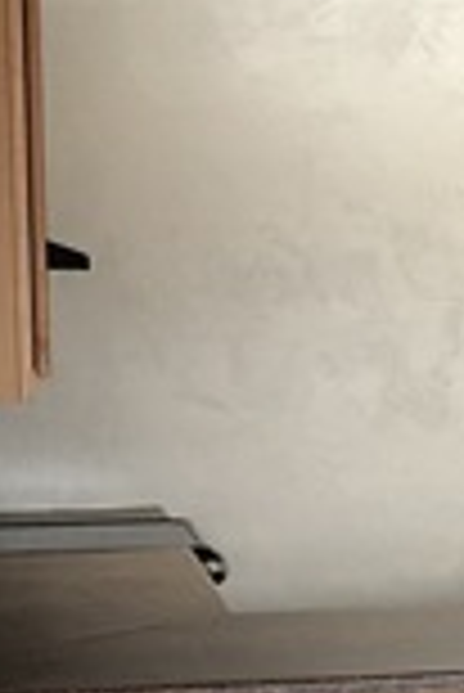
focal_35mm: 126
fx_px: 2430
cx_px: 1205
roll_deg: +0.0
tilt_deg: -5.3
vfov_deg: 16.1
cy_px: 540
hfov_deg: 9.4
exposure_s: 1/20
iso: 40
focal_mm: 3.99
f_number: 1.8
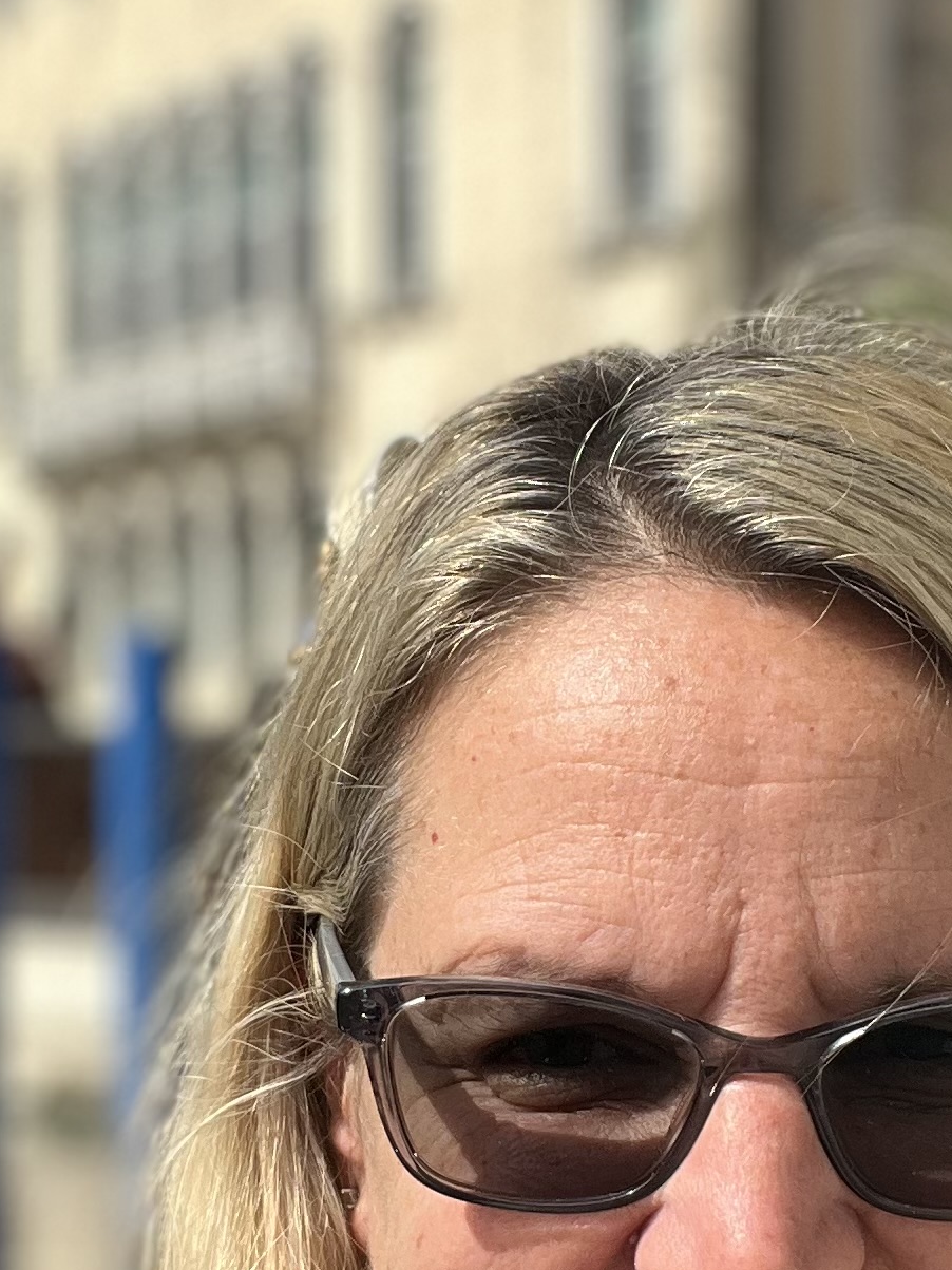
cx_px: 429
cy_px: 937
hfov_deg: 19.1
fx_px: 2824
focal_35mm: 77
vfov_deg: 25.1
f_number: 2.2
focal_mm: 2.71
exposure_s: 1/981
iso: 32
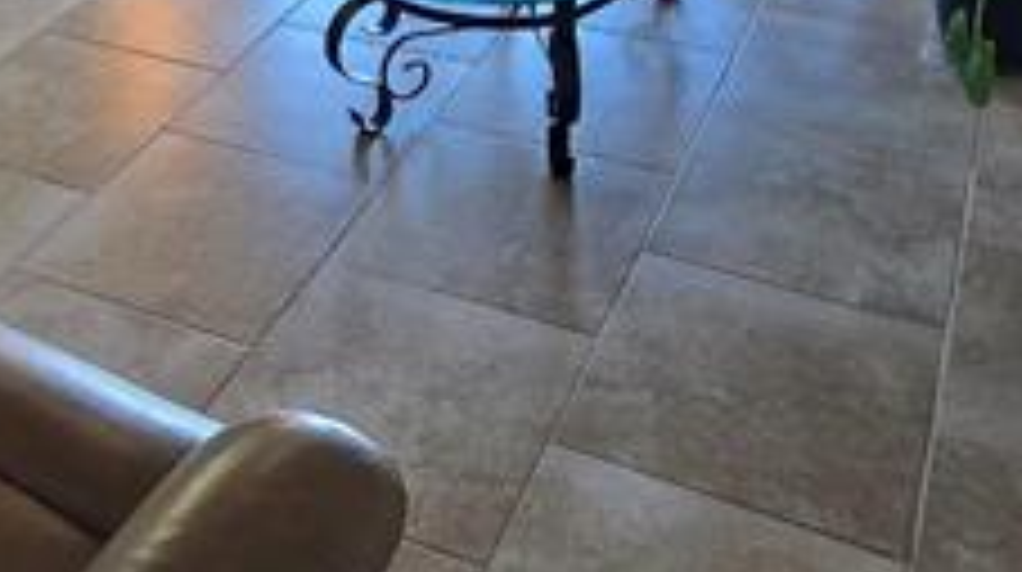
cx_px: 315
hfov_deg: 42.2
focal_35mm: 48
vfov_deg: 23.2
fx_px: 1299
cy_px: -68
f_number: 2.2
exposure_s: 1/60
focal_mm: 2.2
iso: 160
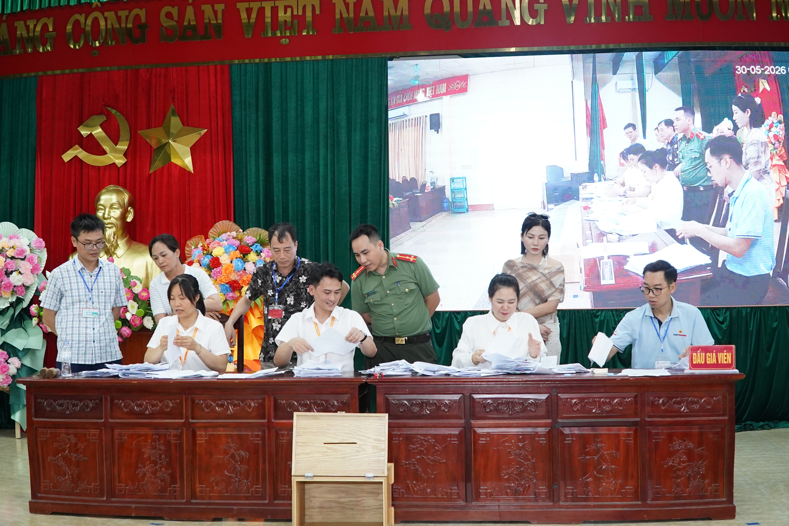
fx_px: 855
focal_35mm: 39
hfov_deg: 49.6
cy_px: 263
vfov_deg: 34.2
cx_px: 394
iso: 4000
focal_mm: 26
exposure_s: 1/100
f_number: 6.3
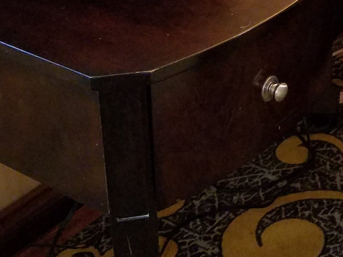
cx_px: 391
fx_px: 1001
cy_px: -150
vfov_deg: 13.6
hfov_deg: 18.6
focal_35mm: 101
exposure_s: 1/17
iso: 200
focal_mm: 4.2
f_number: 1.7
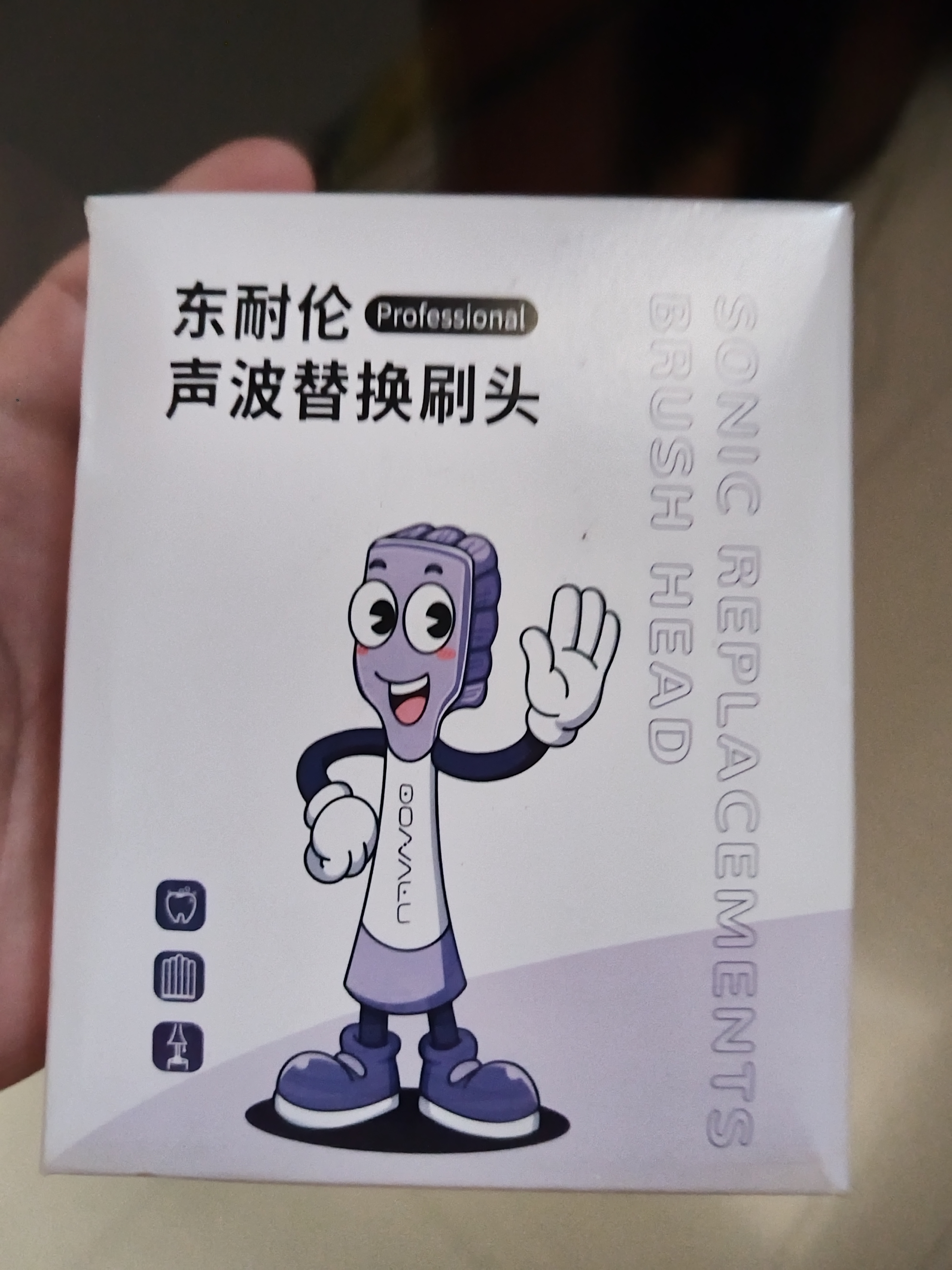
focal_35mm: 26
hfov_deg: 53.1
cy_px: 635
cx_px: 476
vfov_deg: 67.3
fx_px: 953
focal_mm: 4.95
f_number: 1.9
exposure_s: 1/25
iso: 6639
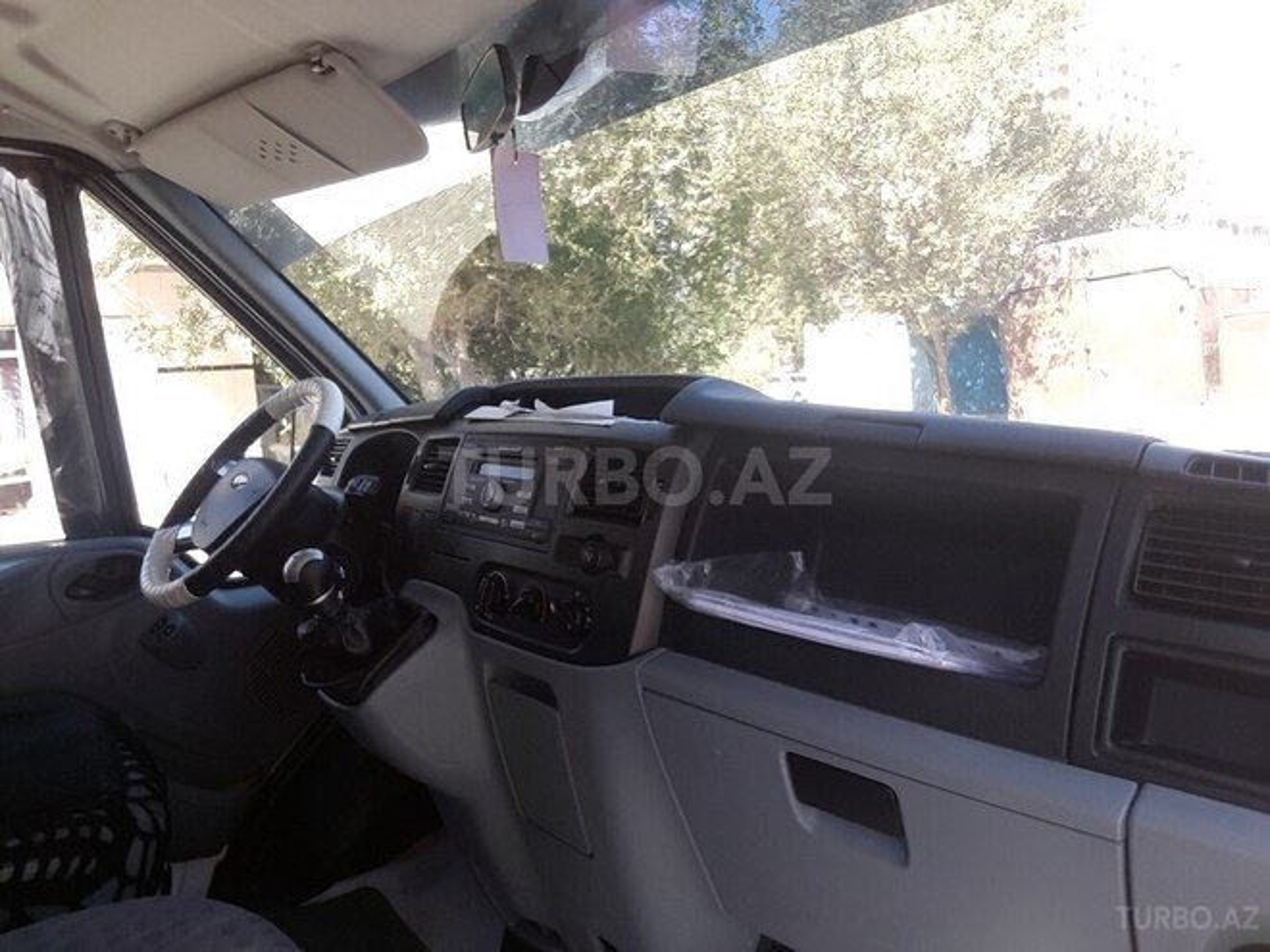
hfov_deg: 73.9
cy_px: 476
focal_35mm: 23
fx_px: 844
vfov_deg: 58.9
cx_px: 635
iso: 50
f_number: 1.9
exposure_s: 1/150
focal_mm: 2
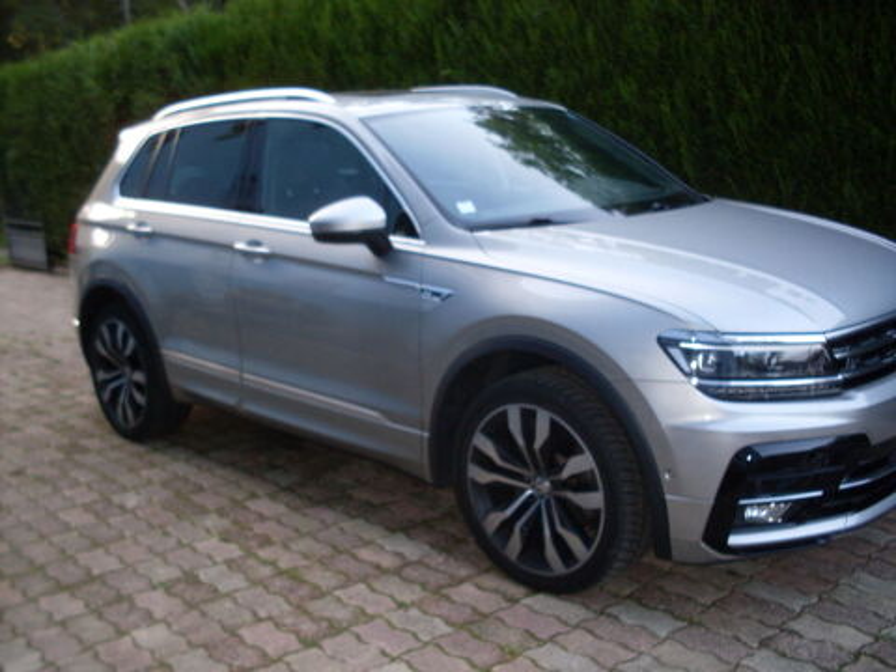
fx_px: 984
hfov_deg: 49.0
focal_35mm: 38
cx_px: 448
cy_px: 336
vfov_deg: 37.7
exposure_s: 1/6
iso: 100
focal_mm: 6.3
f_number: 2.8
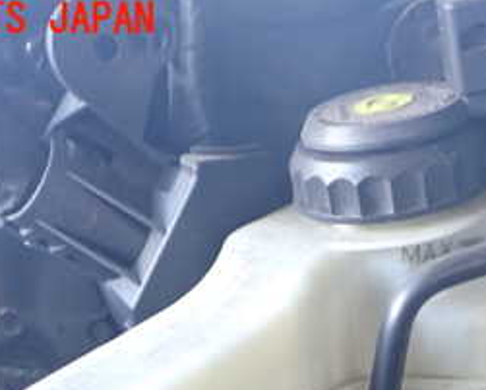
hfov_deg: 26.7
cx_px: 383
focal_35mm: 70
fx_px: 1007
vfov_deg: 20.8
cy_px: 433
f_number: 2.3
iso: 320
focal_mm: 5.4
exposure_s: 1/30
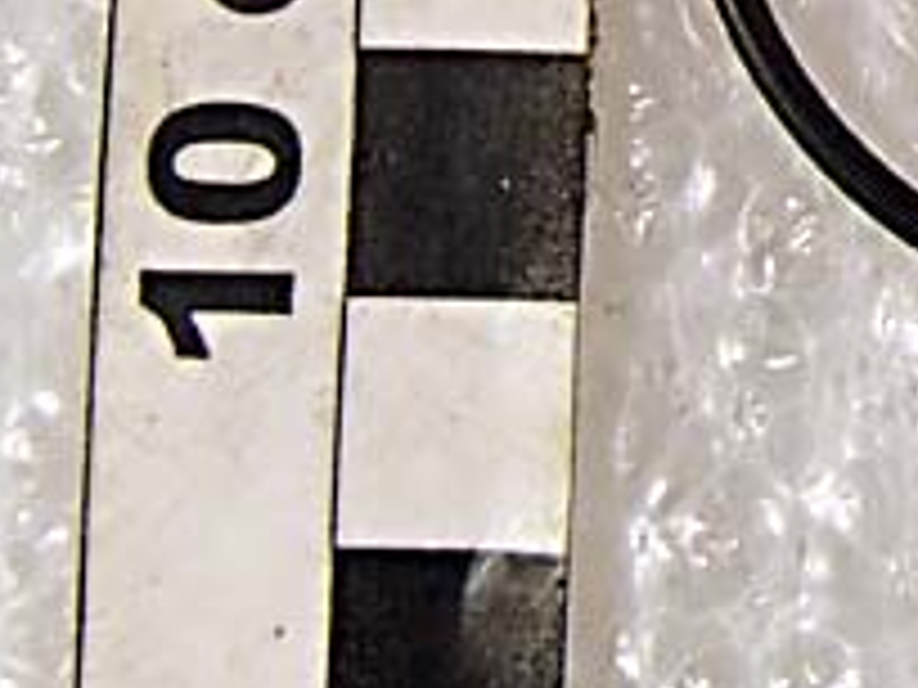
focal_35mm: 116
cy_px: -292
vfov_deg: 12.3
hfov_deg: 16.2
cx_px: 1134
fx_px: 3076
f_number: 4.7
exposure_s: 1/160
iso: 250
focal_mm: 6.64
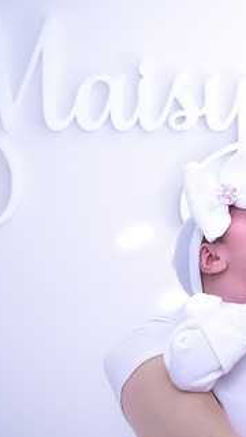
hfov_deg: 11.2
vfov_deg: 19.8
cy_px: 242
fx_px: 1249
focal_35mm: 108
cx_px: 230
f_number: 5.6
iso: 1600
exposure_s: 1/125
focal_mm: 50
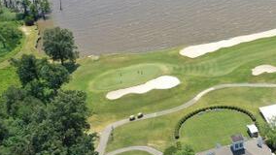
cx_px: 302
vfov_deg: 18.2
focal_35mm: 66
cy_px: 49
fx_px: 483
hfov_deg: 28.9
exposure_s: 1/400
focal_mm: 10.26
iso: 100
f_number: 5
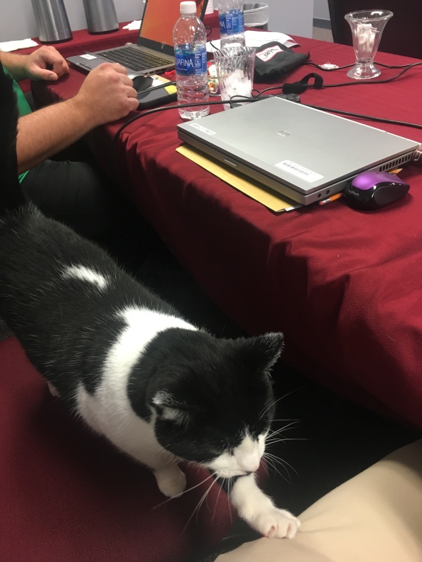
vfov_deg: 61.7
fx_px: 471
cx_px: 211
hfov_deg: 48.2
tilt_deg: -36.1
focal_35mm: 29
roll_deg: +6.5
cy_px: 281
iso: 100
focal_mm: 4.15
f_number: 2.2
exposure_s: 1/30
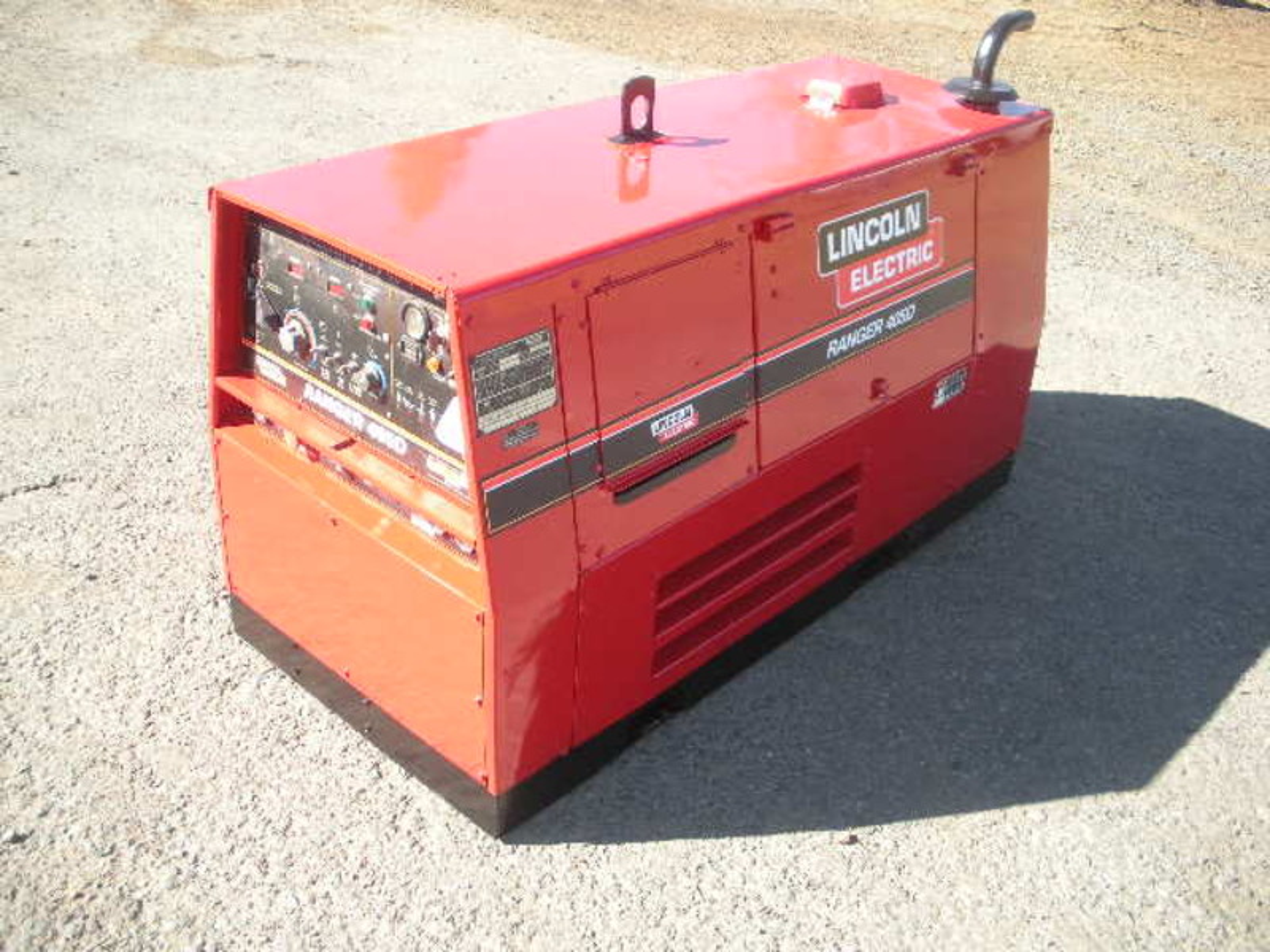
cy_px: 476
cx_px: 635
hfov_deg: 51.4
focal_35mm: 36
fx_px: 1321
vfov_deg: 39.7
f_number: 3.5
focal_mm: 6.3
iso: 88
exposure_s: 1/181
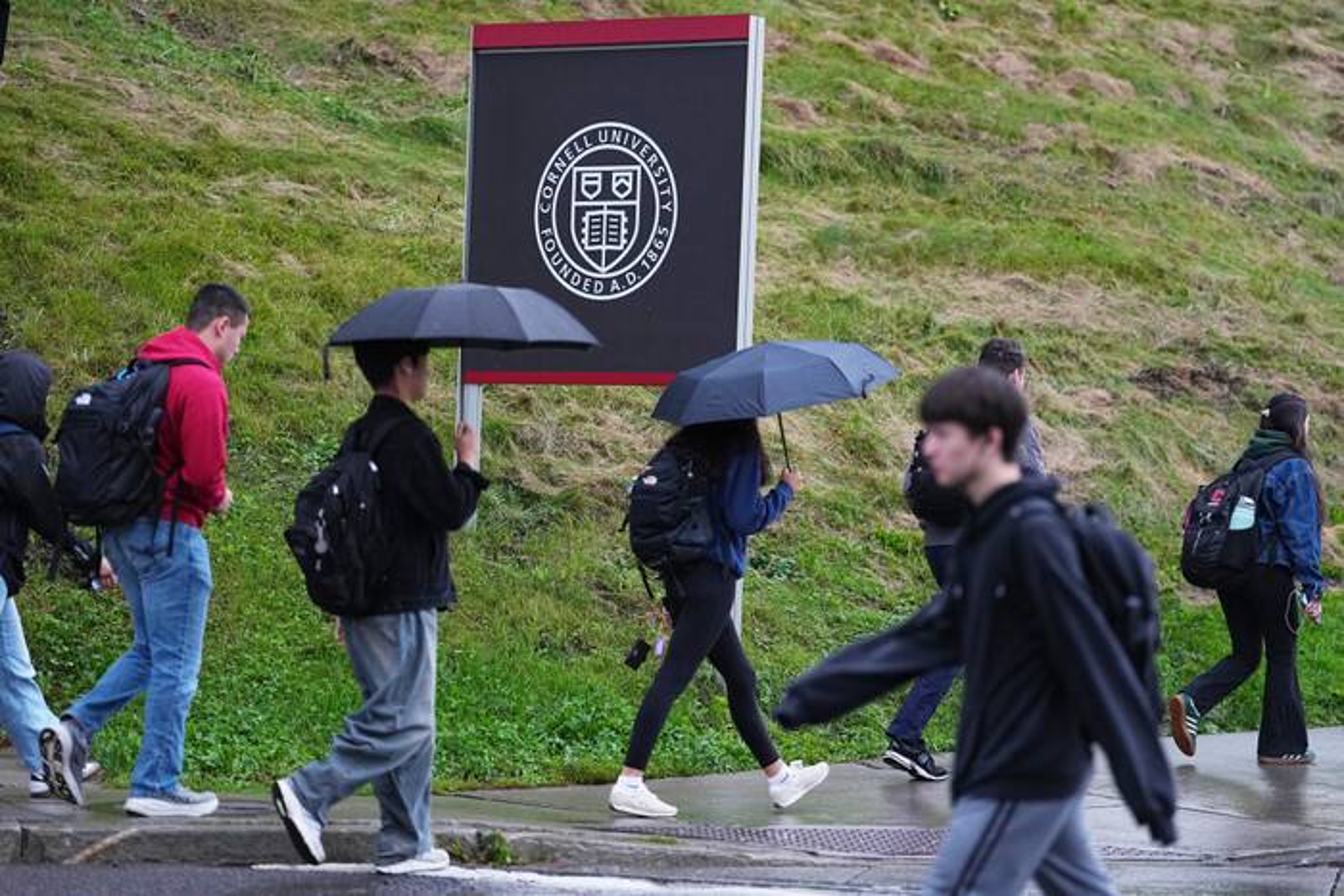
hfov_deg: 15.2
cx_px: 672
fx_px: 5041
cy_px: 448
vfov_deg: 10.2
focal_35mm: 135
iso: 2000
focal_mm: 135
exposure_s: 1/1600
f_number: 2.8
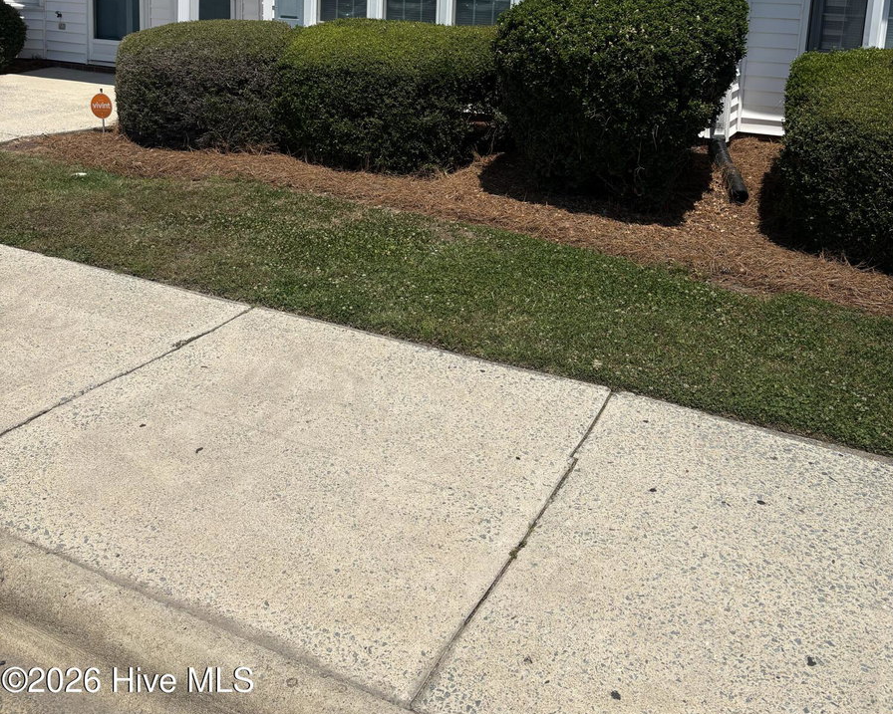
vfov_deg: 41.4
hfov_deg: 52.8
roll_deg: -2.2
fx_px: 899
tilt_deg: -7.7
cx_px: 447
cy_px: 137
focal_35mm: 34
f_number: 1.6
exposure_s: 1/5814
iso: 50
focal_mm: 5.96
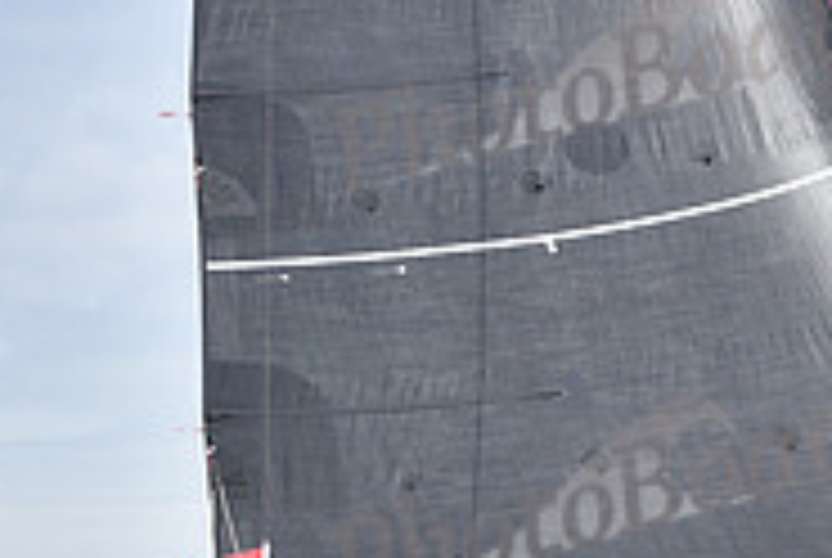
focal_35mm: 219
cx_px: 1201
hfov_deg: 9.2
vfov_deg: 6.3
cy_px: 664
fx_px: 5069
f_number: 5.6
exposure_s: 1/1250
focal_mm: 70
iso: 200
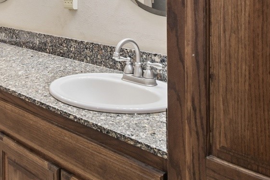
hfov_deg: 37.0
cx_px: 41
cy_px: -26
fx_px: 383
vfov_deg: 24.4
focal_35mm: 51
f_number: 13
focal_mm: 10
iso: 200
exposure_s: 1/6
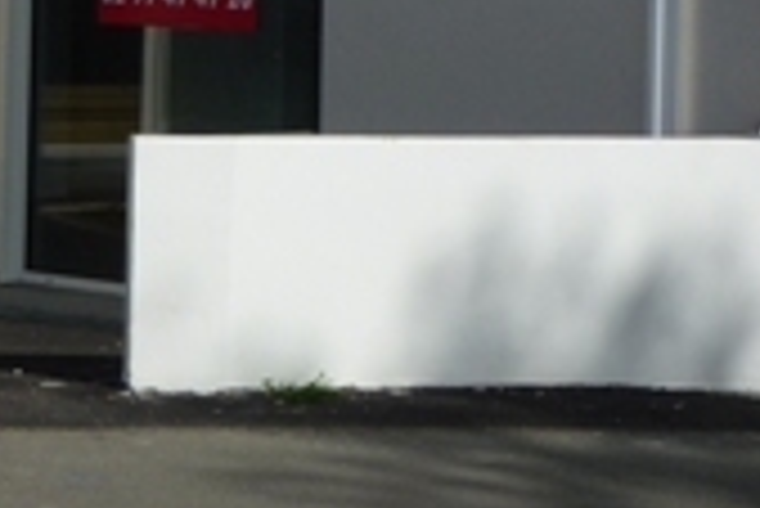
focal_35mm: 226
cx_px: 166
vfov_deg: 6.1
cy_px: -85
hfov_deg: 9.1
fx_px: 4775
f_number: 4.8
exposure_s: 1/1300
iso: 100
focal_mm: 14.8
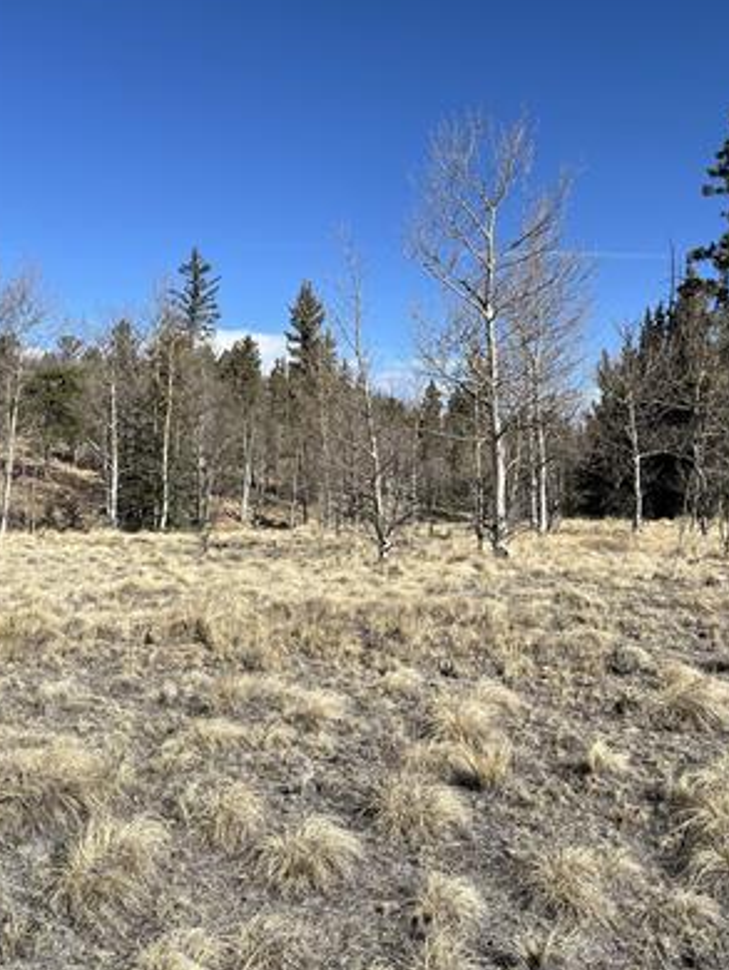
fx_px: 898
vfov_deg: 56.7
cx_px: 371
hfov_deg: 44.2
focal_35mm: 32
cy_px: 438
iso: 50
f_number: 1.6
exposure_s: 1/4016
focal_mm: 5.1
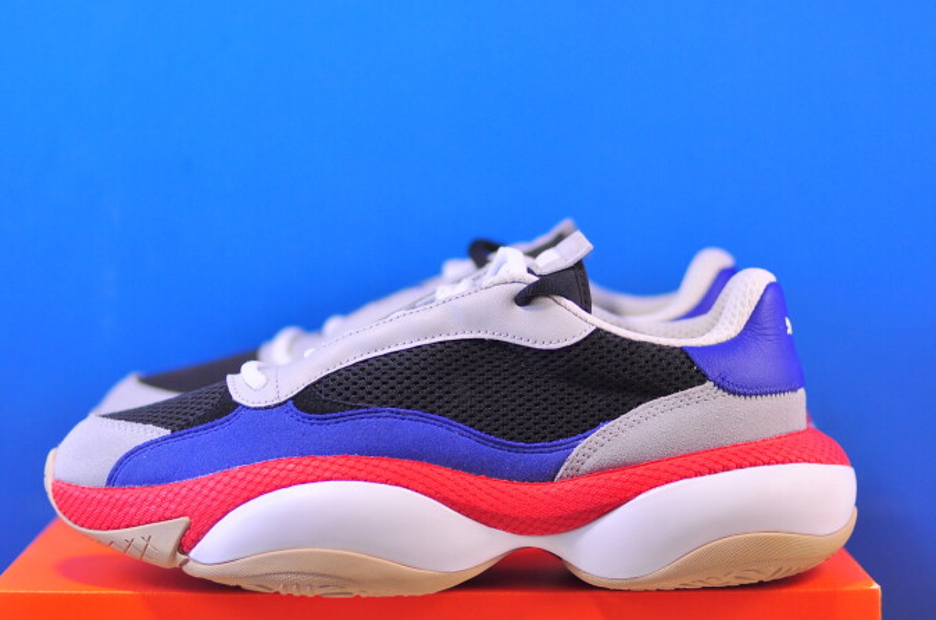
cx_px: 443
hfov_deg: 22.9
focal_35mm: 89
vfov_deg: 15.3
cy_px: 304
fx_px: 2310
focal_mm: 50
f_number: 2
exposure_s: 1/320
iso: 250
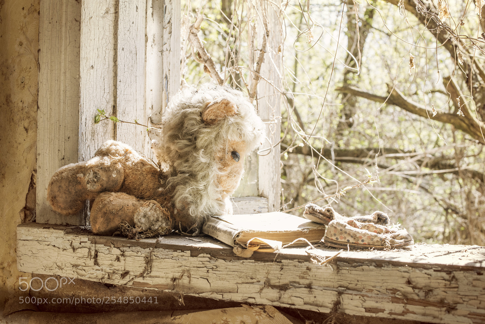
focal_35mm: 50
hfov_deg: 39.6
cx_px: 242
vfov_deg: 27.0
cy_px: 162
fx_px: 674
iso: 320
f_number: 8
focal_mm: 50
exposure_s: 1/100
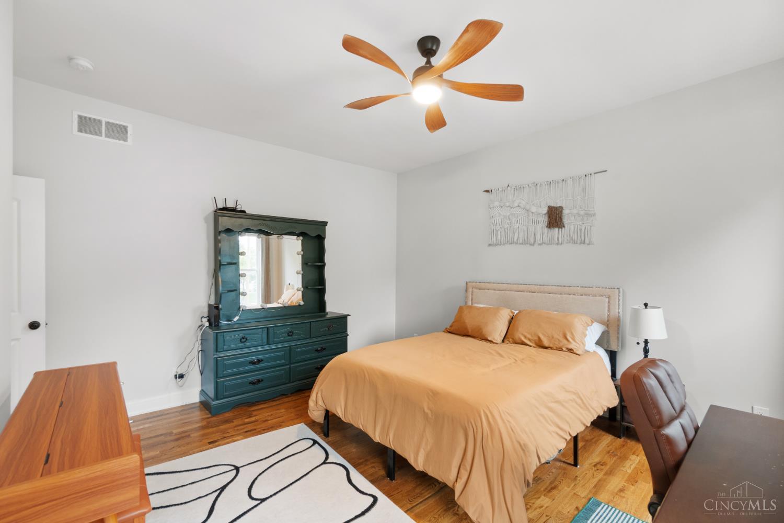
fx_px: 327
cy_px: 262
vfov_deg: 77.3
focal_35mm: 15
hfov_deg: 100.4
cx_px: 392
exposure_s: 1/1.25
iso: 400
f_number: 6.3
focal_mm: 10
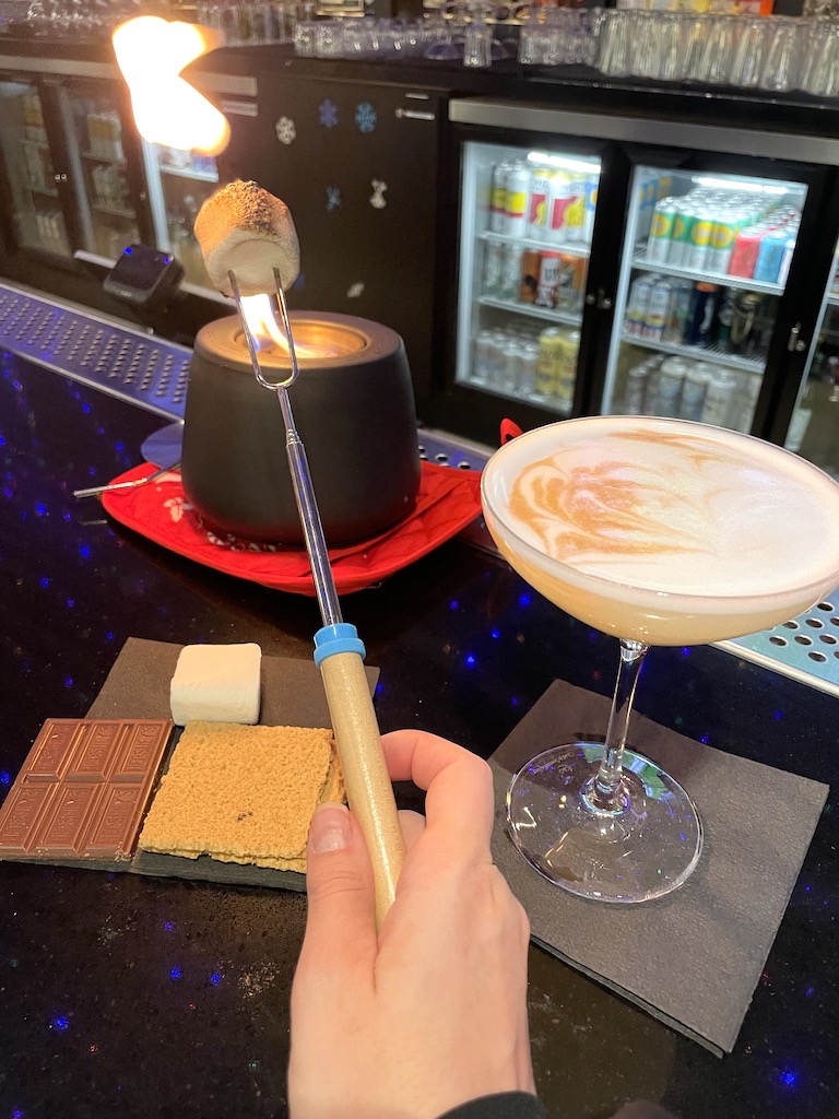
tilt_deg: -32.9
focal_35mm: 26
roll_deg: -1.0
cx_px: 420
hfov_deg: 53.1
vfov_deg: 67.3
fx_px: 840
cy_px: 560
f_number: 1.6
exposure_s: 1/60
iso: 400
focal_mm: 4.2
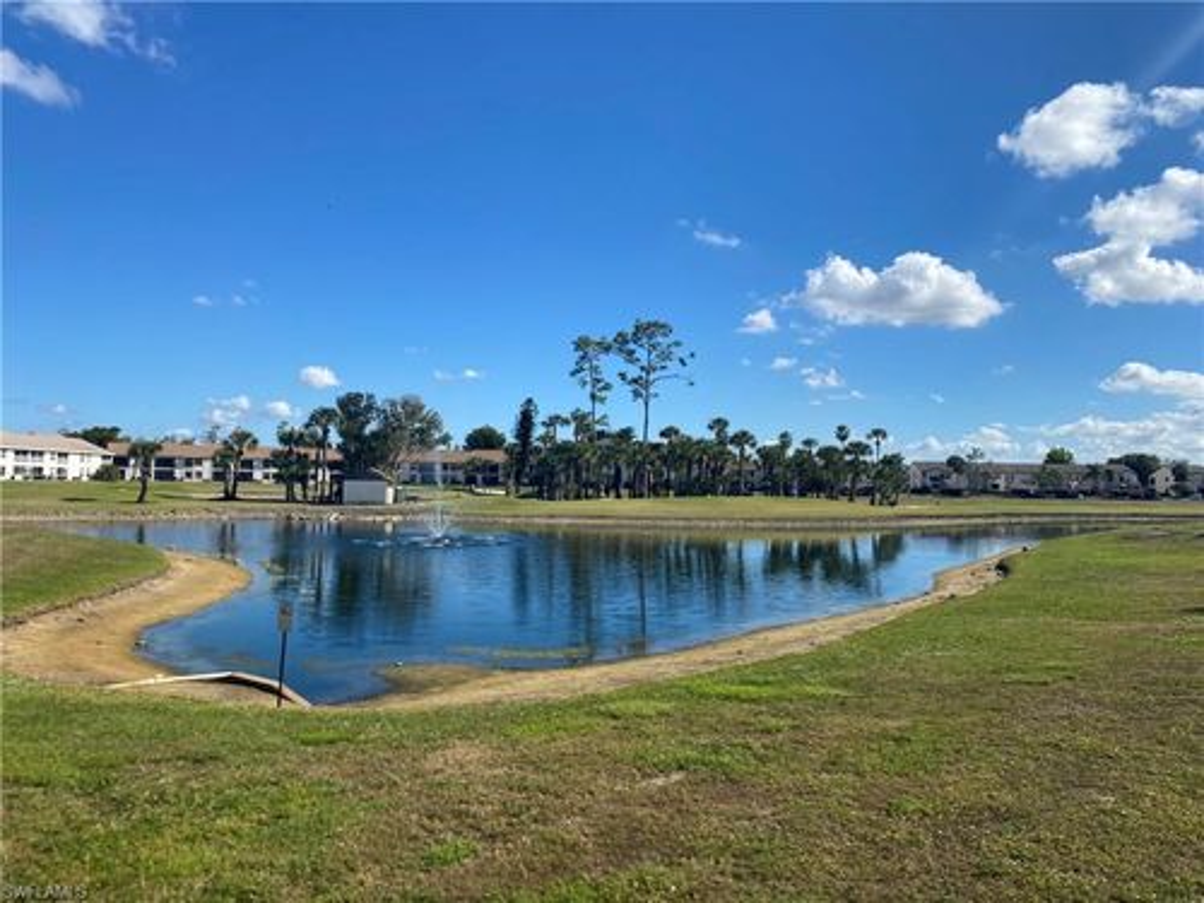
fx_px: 904
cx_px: 602
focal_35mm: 26
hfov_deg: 67.3
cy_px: 452
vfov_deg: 53.1
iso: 32
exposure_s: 1/3497
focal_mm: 4.25
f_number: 1.8
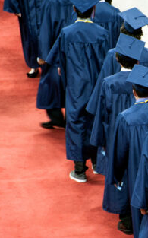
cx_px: 176
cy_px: 119
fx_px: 3163
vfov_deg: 4.3
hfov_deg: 2.7
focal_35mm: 489
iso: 800
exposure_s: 1/40
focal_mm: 300
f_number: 6.3
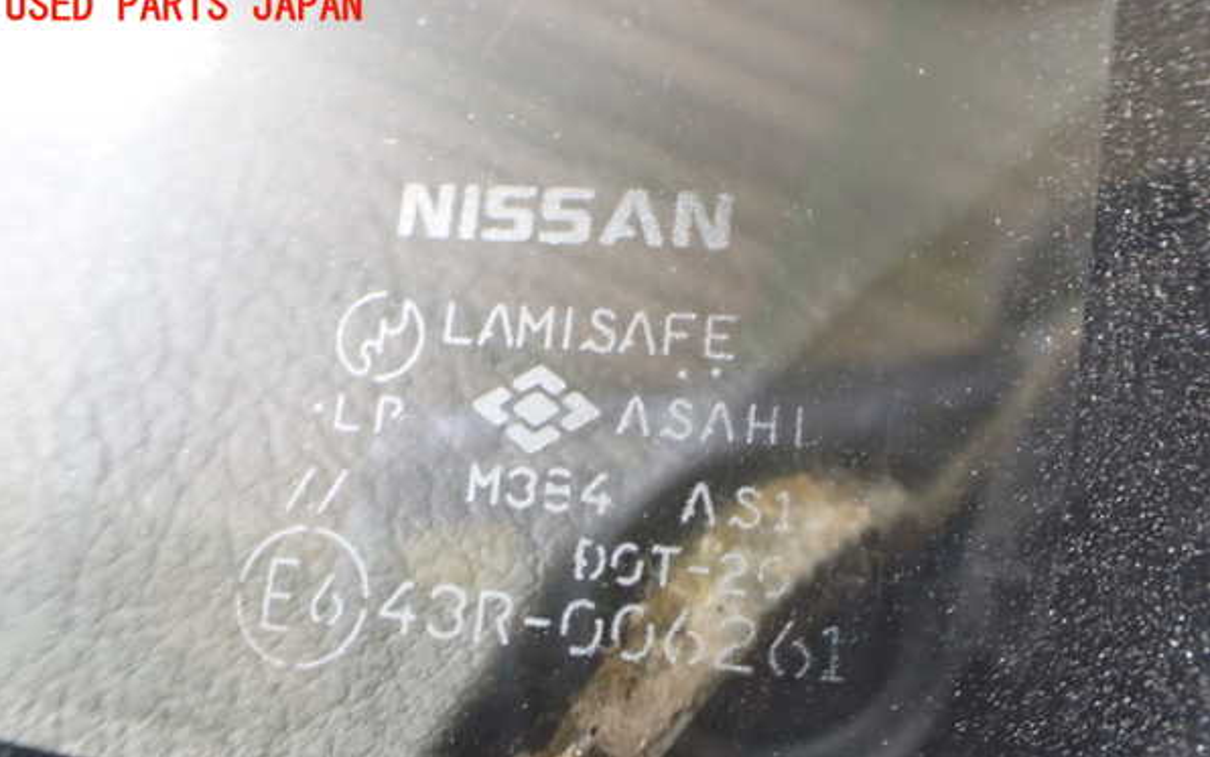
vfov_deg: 39.4
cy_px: 438
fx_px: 1056
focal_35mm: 32
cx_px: 603
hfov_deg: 59.6
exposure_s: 1/40
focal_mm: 5.4
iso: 800
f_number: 2.3
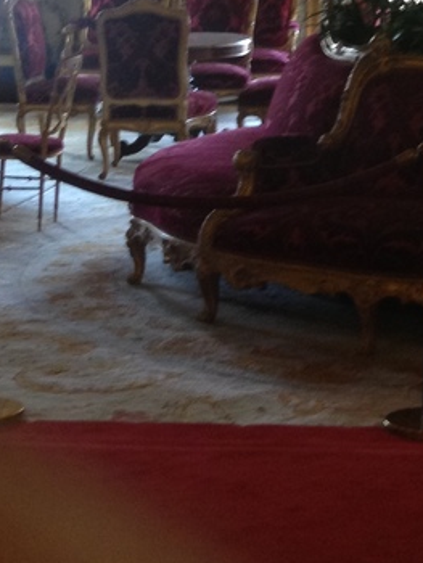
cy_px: -359
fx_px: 1953
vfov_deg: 14.9
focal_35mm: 120
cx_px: 524
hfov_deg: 12.1
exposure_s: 1/20
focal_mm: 4.28
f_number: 2.4
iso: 100
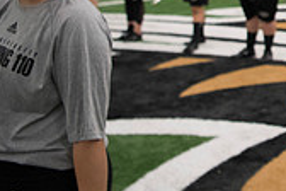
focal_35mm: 83
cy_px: -78
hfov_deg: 19.7
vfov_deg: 15.4
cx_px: 477
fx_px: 659
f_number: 3.2
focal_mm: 24
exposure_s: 1/250
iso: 3200
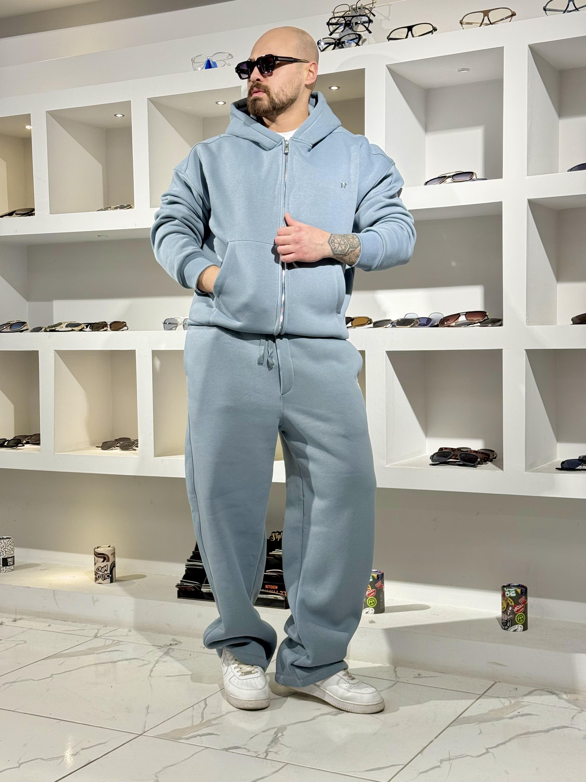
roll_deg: +0.7
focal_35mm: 48
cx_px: 293
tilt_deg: -0.4
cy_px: 391
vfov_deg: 39.7
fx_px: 1083
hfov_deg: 30.3
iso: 80
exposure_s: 1/100
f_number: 1.78
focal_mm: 6.76
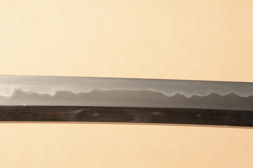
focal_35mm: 150
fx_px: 1053
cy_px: 84
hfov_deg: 13.7
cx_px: 126
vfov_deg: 9.1
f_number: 11
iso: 400
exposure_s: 1/1.6
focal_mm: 100
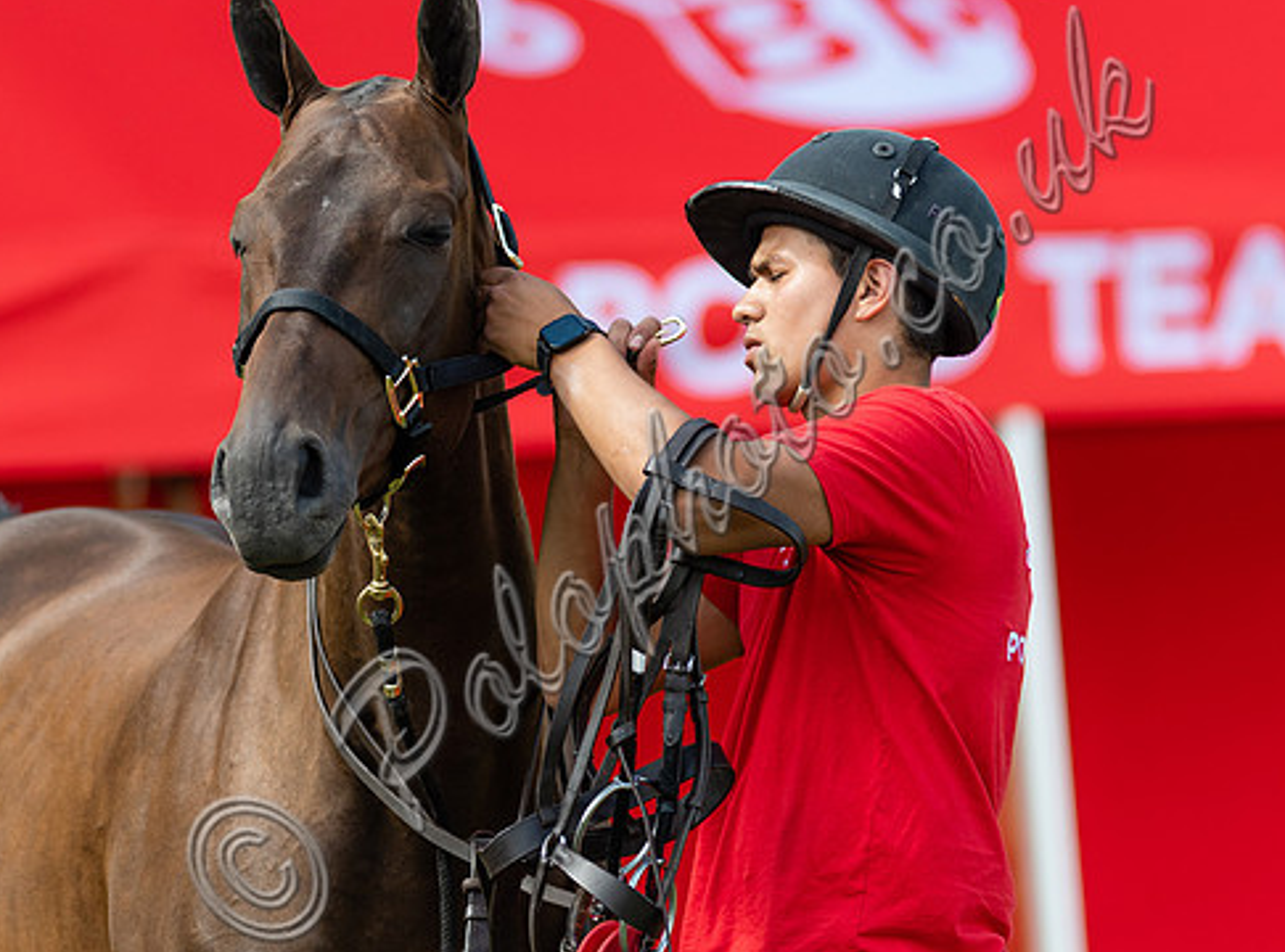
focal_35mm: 611
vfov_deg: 2.4
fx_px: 22581
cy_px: 452
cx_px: 800
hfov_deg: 3.3
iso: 250
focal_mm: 300
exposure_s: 1/1600
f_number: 2.8
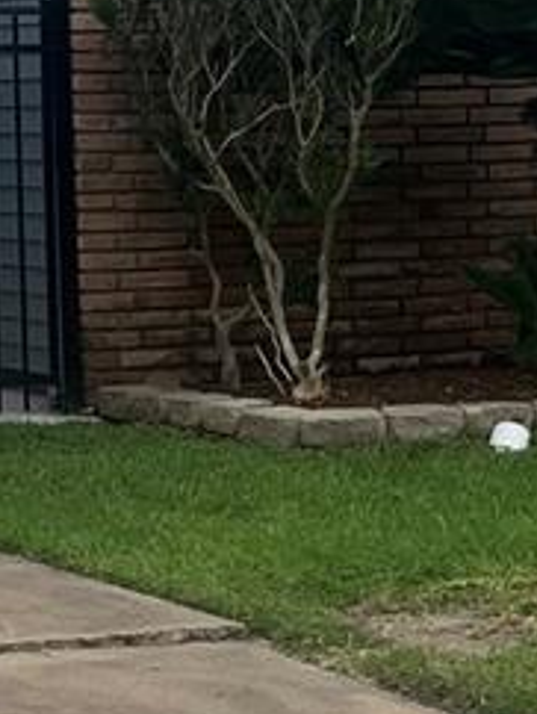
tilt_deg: -10.9
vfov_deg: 11.8
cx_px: 277
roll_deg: +0.1
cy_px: 803
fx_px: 3407
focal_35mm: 165
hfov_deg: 9.0
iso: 50
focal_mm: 5.7
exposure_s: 1/3831
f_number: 1.5
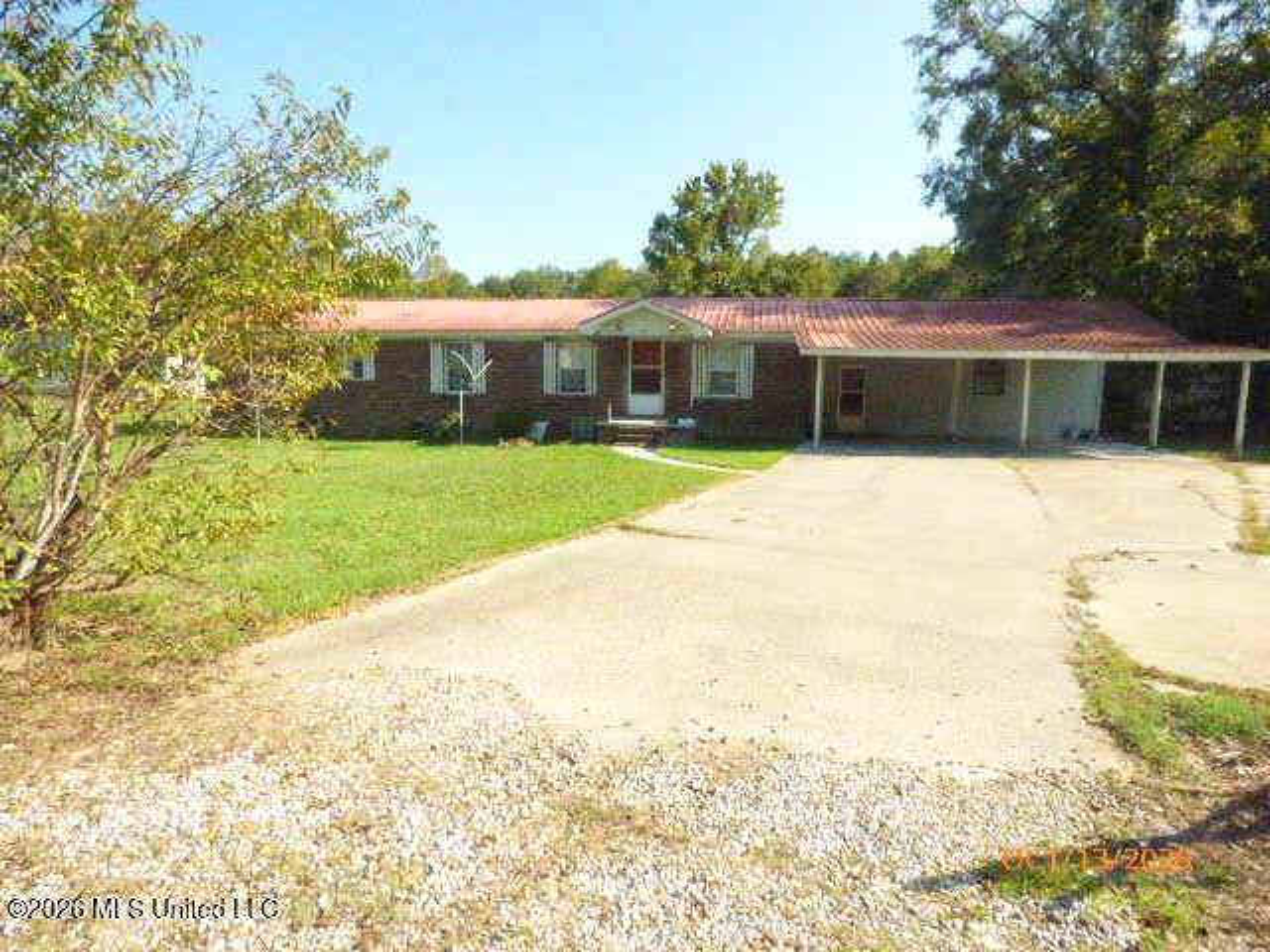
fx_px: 734
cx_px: 635
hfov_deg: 81.7
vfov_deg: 66.0
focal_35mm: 20
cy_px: 476
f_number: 8
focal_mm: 3.58
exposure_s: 1/2000
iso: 3200
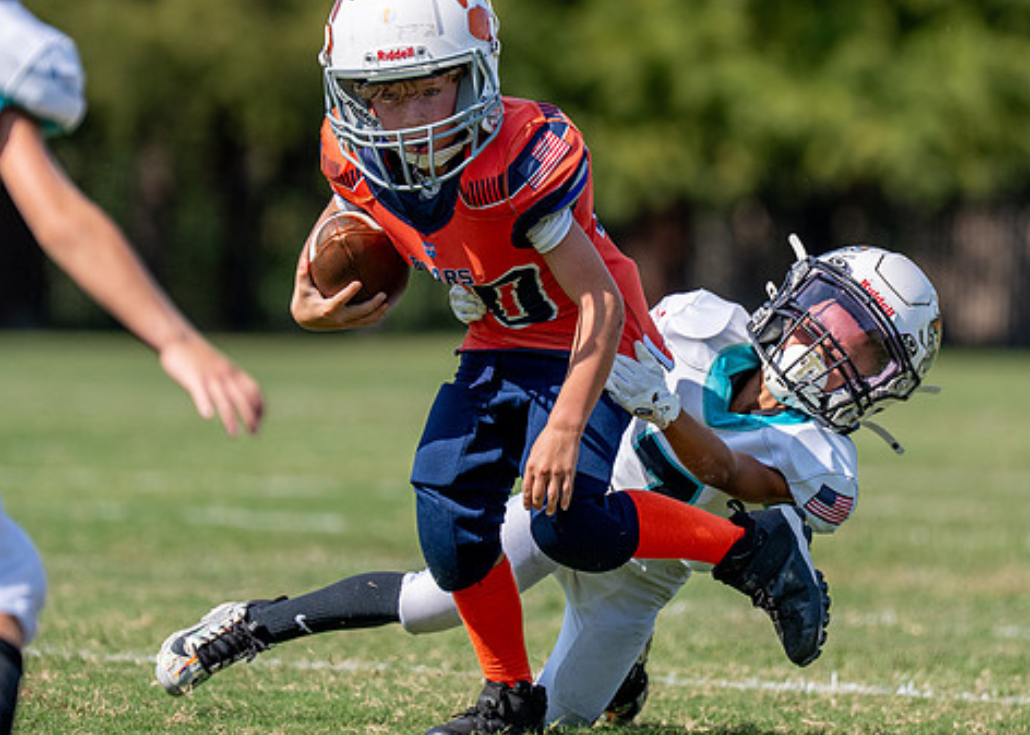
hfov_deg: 4.8
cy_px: 245
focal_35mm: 421
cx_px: 534
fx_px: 12314
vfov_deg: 3.4
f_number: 2.8
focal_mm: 185
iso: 125
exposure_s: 1/4000
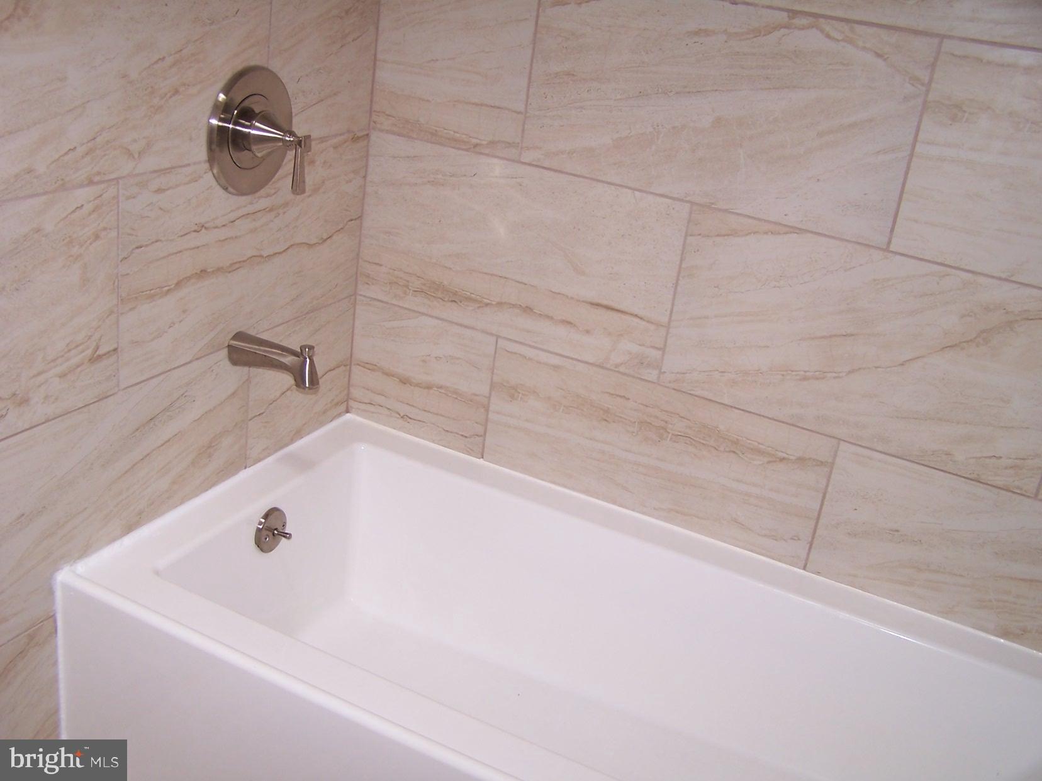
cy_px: 390
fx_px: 1144
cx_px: 521
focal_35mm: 38
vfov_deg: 37.7
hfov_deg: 49.0
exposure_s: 1/60
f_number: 2.8
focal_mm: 6.3
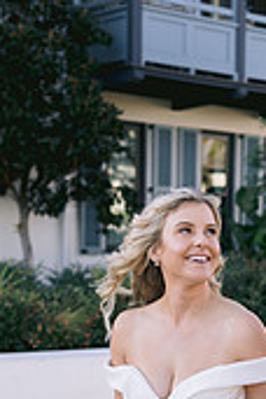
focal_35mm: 92
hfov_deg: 14.3
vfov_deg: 21.2
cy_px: 427
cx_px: 329
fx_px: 1020
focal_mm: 35
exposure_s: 1/800
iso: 200
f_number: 2.5
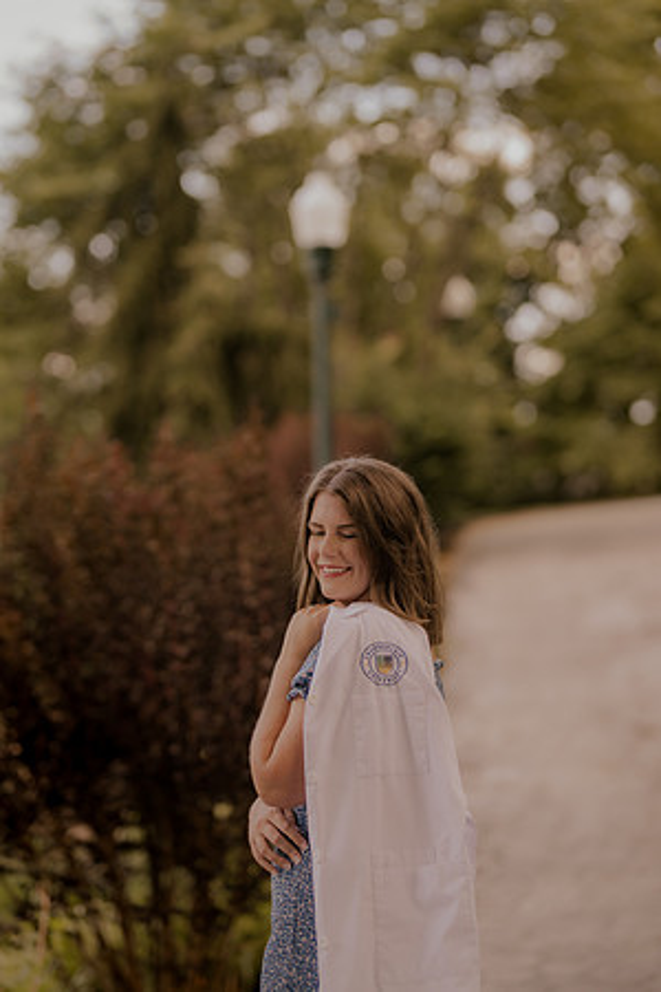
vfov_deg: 23.9
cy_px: 496
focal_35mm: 85
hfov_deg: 16.1
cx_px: 330
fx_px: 2341
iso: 200
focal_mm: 85
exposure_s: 1/200
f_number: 1.8
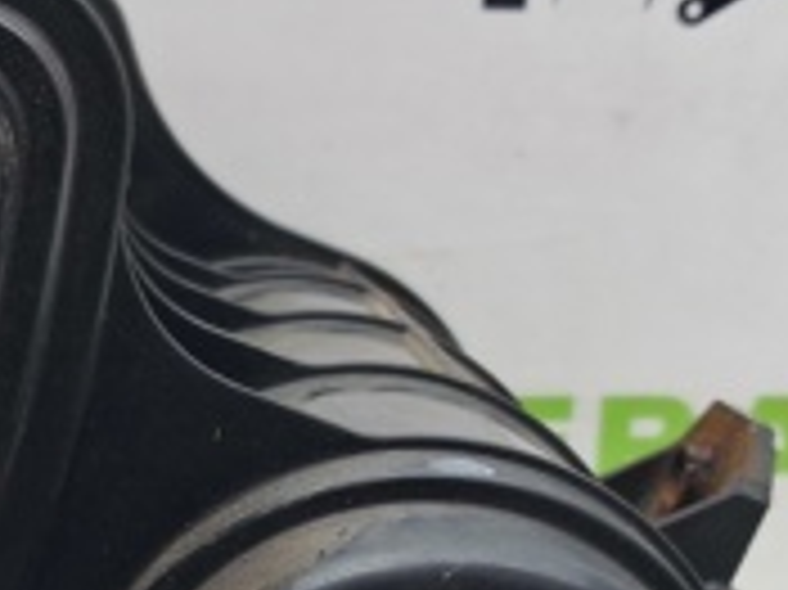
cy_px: 804
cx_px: 207
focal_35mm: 99
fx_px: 2252
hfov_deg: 19.7
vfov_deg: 14.2
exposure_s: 1/60
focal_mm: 4
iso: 50
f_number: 1.8
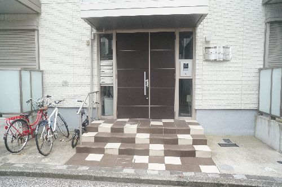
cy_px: 94
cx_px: 141
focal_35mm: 24
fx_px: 188
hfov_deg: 73.9
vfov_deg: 52.9
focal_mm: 16
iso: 1600
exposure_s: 1/500
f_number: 9
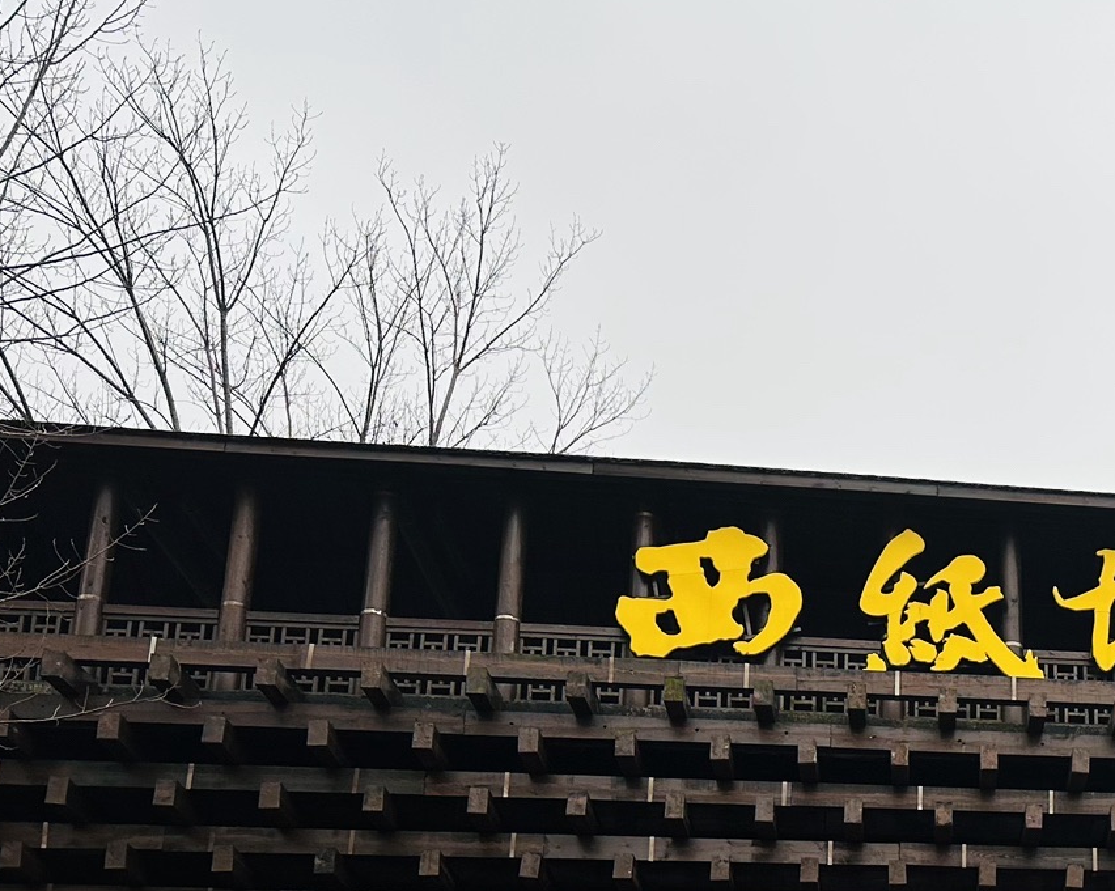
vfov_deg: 26.2
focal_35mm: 55
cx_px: 1250
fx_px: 1814
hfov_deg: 30.3
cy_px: 879
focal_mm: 6.86
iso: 80
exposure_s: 1/580
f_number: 1.78
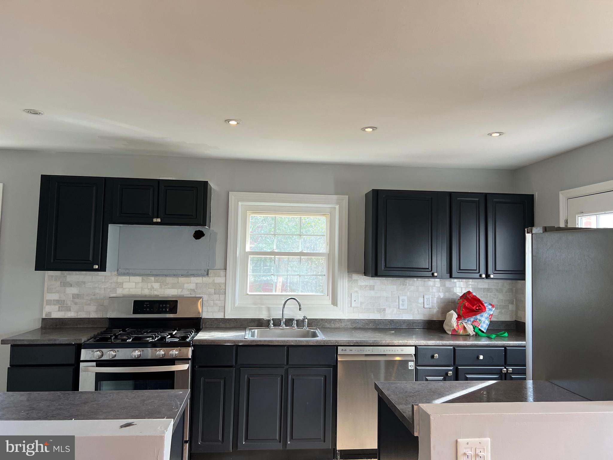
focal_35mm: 26
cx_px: 306
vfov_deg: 53.1
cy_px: 230
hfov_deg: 67.3
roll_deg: -0.8
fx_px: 460
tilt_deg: +3.2
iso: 100
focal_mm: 5.7
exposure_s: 1/120
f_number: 1.5
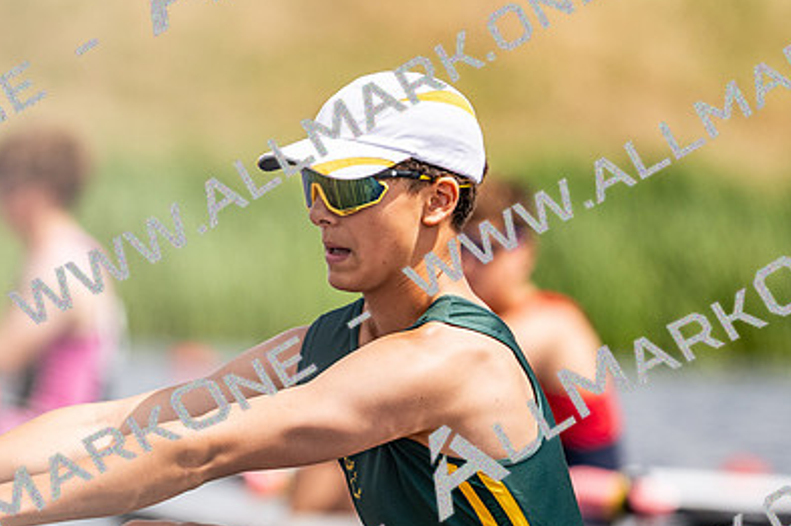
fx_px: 19443
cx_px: 256
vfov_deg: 1.5
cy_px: 331
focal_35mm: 886
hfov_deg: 2.3
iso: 220
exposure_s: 1/2500
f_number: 4.5
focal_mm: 400
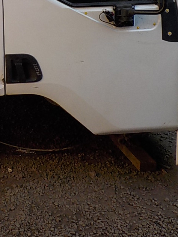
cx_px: -7
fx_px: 521
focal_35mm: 76
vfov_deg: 24.0
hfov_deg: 18.8
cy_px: -22
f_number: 3.3
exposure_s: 1/200
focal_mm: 4.1
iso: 125
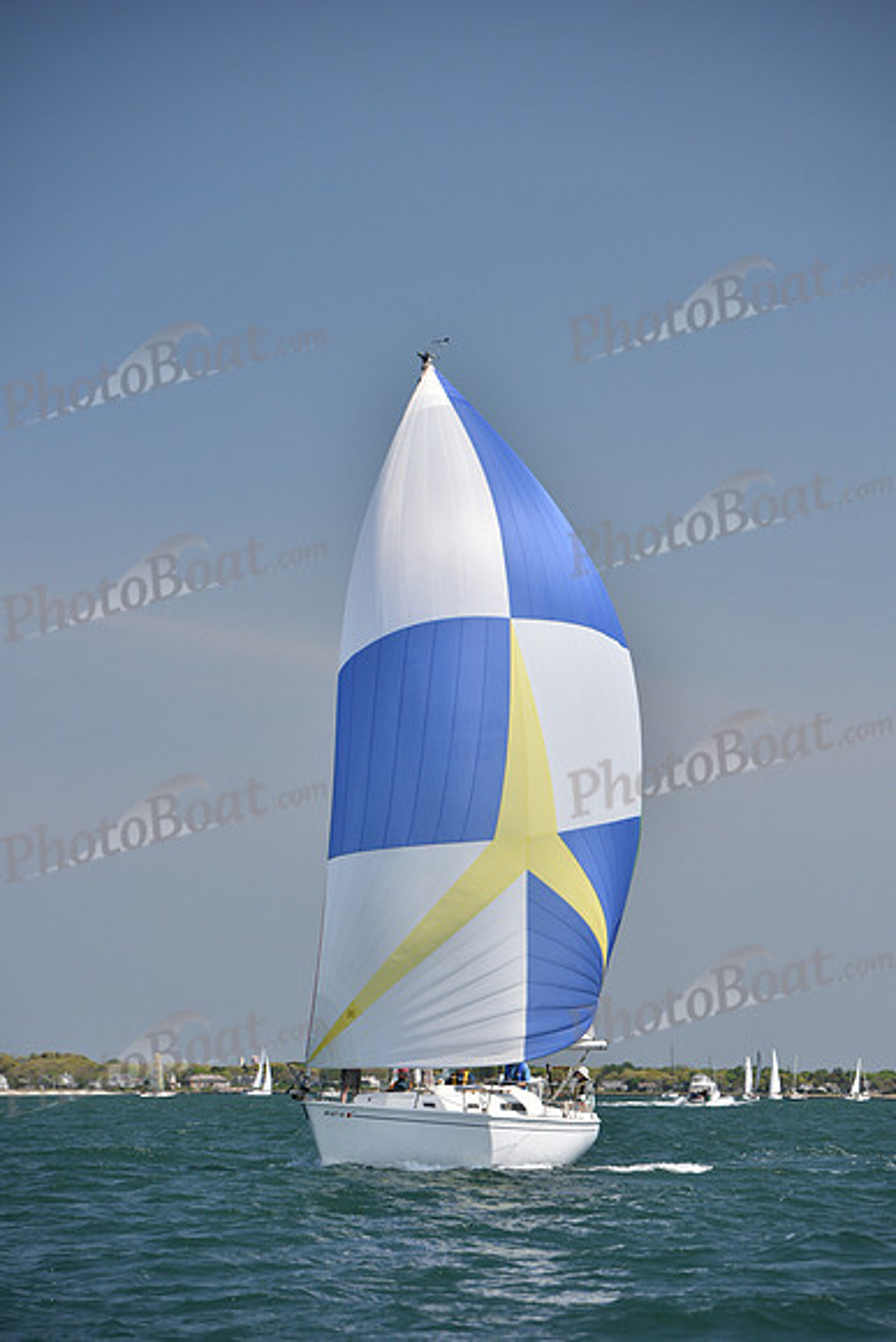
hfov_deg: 8.9
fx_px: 5783
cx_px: 448
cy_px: 671
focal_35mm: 155
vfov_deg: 13.2
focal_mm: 155
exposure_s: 1/800
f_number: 6.3
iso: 320
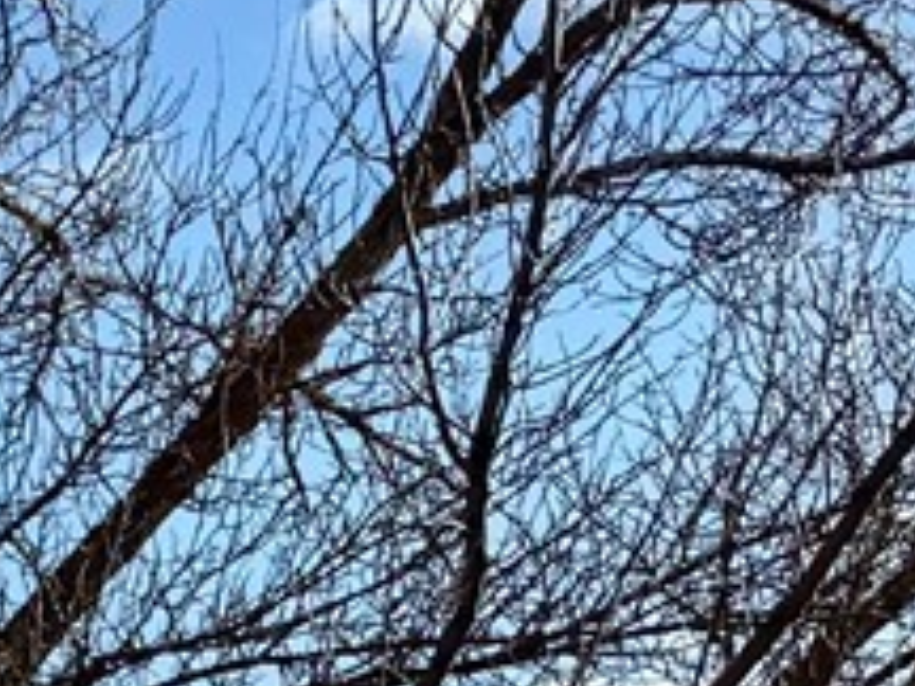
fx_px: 4705
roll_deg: +0.0
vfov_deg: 7.9
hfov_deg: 8.2
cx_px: -2372
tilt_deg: +2.4
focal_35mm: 178
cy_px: 1474
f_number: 1.78
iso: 80
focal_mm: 6.76
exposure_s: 1/3584
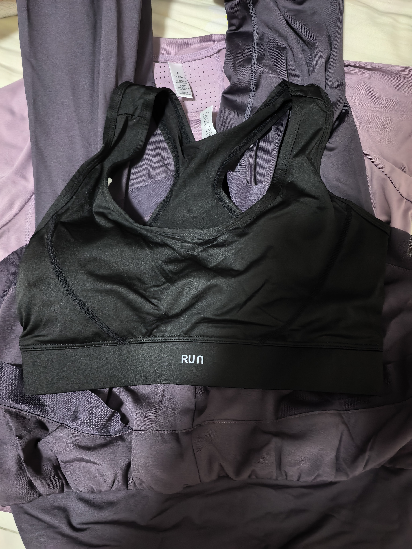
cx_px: 206
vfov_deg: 71.6
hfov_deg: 56.8
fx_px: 381
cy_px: 274
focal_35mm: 24
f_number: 1.6
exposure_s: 1/25
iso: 640
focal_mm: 5.34
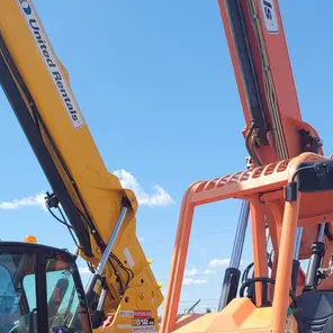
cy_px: 332
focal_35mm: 57
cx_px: 183
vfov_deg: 28.2
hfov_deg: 30.0
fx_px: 620
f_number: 1.8
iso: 40
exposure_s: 1/2105
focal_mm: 5.4
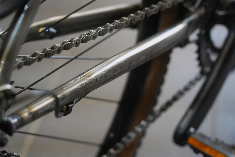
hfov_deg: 19.5
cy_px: 78
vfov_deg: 13.0
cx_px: 118
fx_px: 685
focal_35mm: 105
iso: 6400
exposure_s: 1/200
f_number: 5
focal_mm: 105
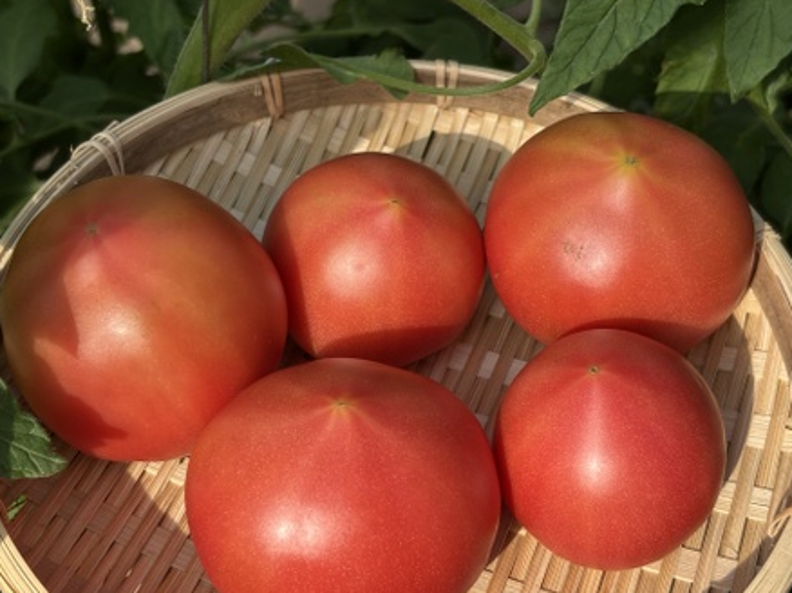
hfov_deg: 33.8
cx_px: 401
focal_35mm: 57
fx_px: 1303
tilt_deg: -51.8
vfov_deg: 25.6
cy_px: 322
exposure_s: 1/1164
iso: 32
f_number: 1.6
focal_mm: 5.96
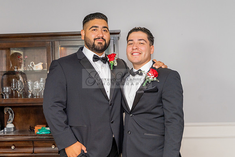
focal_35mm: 60
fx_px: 391
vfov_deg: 22.7
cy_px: 88
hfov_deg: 33.5
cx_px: 103
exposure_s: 1/160
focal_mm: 46
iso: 640
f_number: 4.5
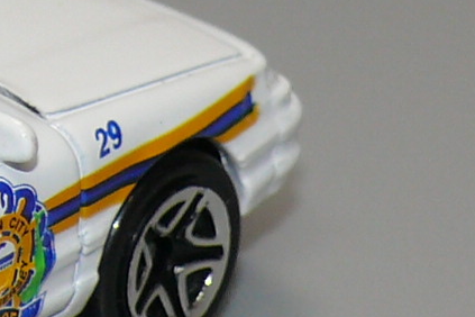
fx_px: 6016
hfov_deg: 4.5
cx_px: -254
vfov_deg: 3.0
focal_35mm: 456
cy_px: 151
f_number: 4
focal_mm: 14.3
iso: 100
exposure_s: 1/30
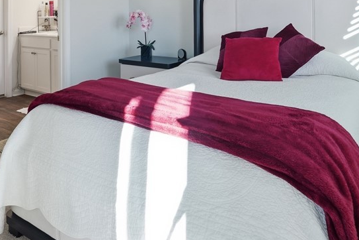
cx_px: 164
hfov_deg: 57.1
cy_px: 19
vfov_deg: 37.1
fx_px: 329
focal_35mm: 33
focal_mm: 16.5
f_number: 9
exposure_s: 1/80
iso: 320
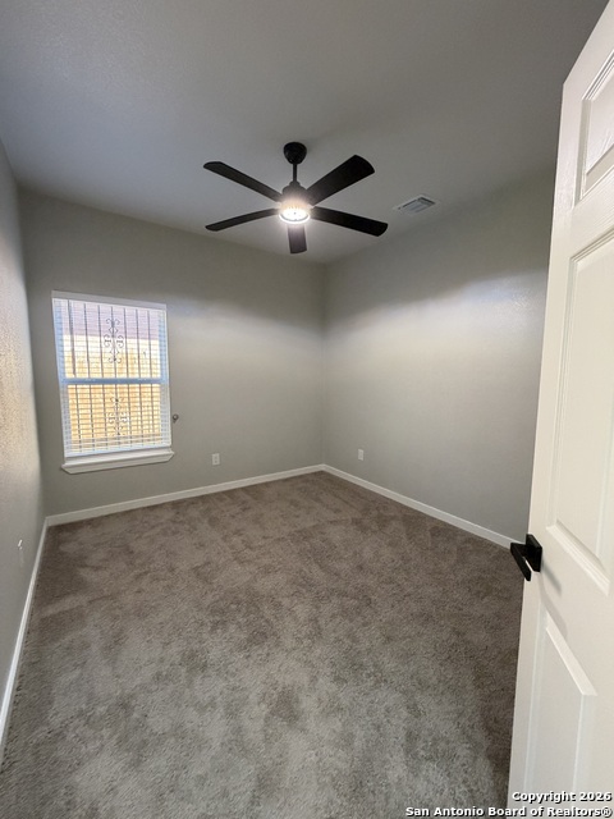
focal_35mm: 14
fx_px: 331
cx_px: 307
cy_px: 410
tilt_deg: -7.0
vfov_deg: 102.1
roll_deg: -0.4
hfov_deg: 85.7
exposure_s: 1/60
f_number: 2.2
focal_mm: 2.22
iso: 400
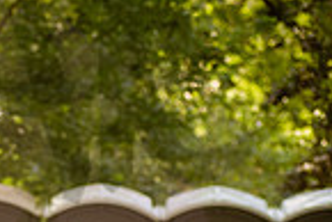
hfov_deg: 5.1
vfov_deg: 3.4
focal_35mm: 400
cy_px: 367
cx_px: -204
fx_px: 3693
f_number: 4
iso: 1000
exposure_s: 1/500
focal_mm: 100
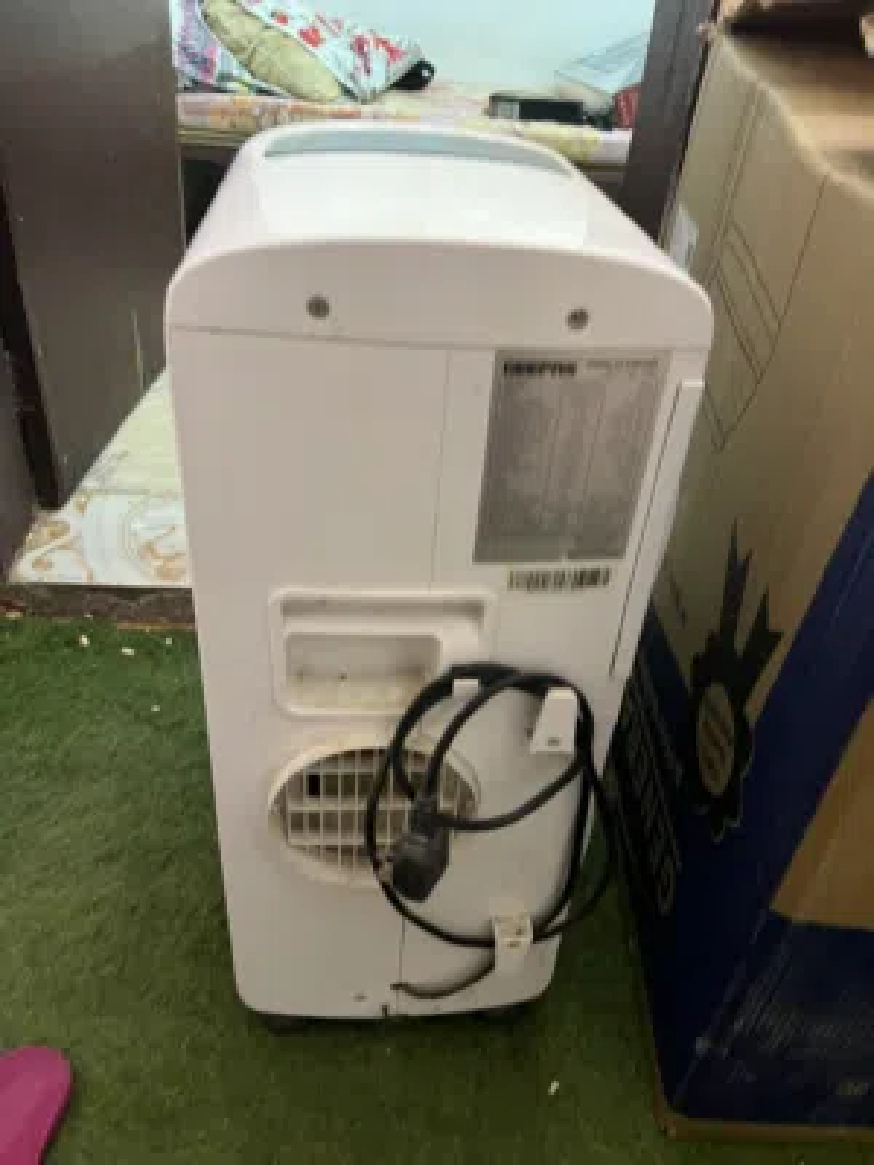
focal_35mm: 26
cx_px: 437
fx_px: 875
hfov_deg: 53.1
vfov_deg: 67.3
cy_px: 582
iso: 500
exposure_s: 1/50
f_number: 1.5
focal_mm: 5.7
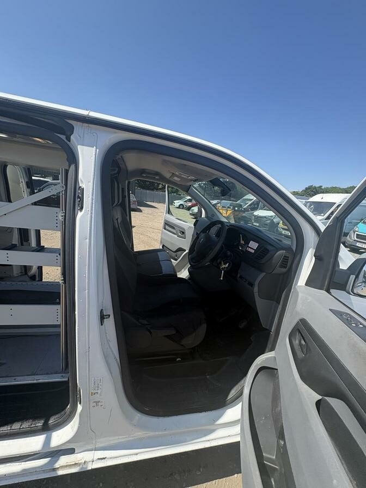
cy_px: 244
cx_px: 183
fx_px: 197
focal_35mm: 14
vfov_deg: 102.1
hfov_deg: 85.7
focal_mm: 2.22
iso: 64
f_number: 2.2
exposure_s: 1/741
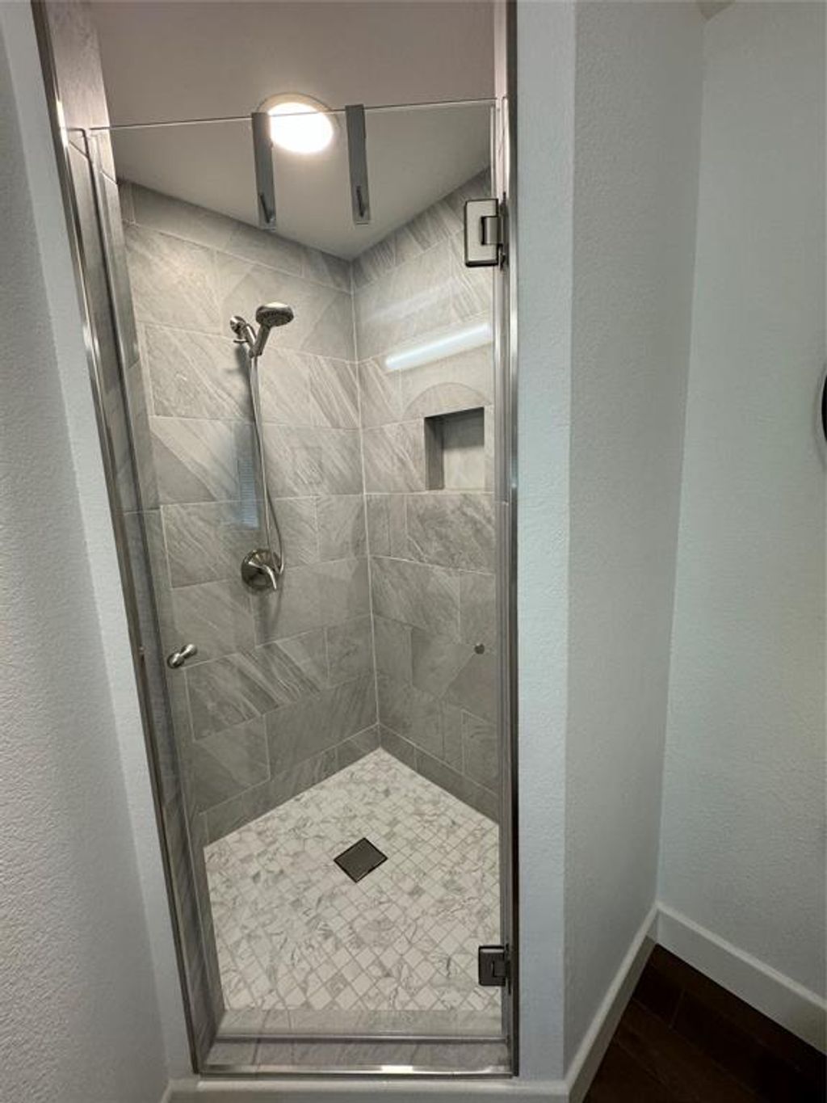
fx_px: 446
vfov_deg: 102.1
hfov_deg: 85.7
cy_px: 552
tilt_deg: -9.1
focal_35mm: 14
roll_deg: +2.8
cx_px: 414
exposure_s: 1/120
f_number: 2.2
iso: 250
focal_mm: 2.22
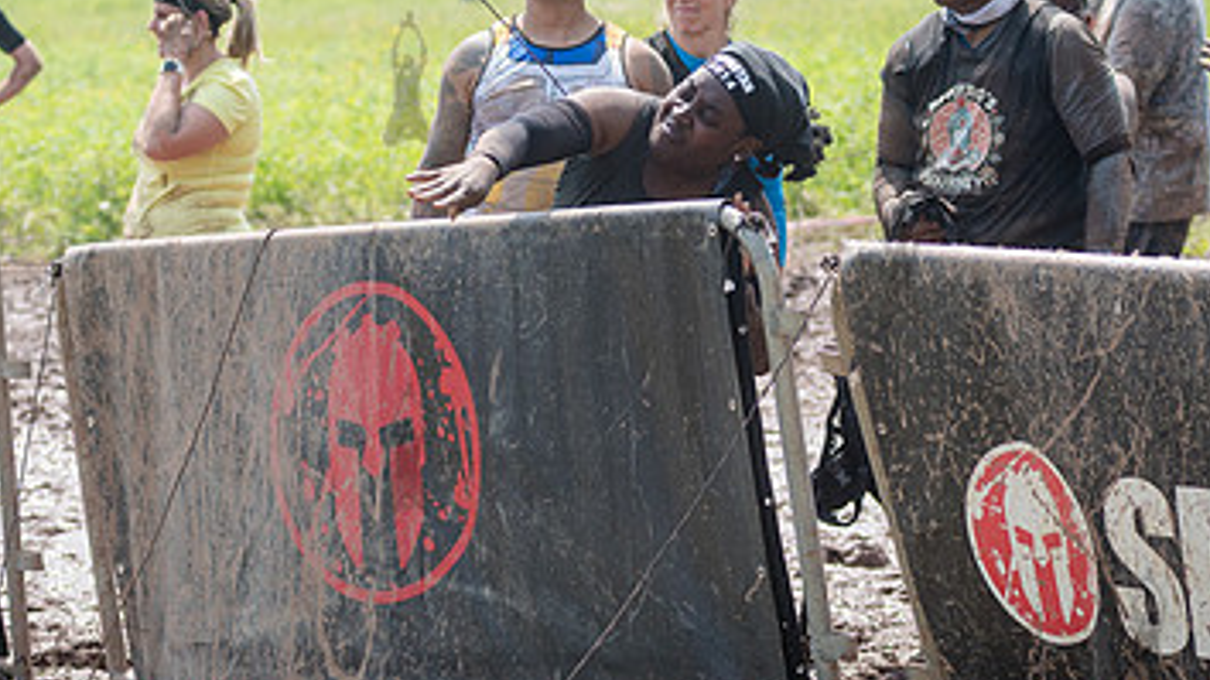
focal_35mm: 167
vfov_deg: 7.3
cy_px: 141
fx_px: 5357
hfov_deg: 12.9
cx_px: 620
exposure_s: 1/1600
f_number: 4
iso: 400
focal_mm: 80
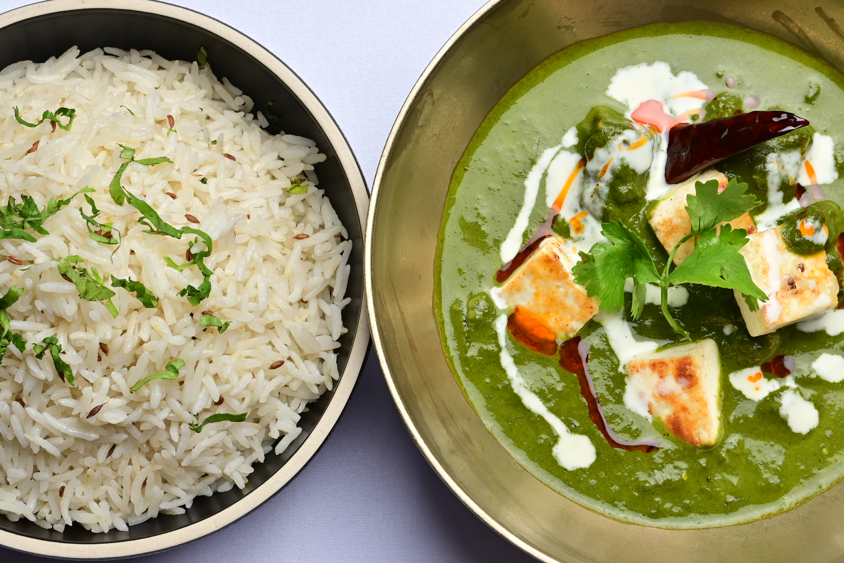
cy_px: 282
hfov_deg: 22.4
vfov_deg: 15.0
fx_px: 2133
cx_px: 422
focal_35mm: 91
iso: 200
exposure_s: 1/125
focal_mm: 61
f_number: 10
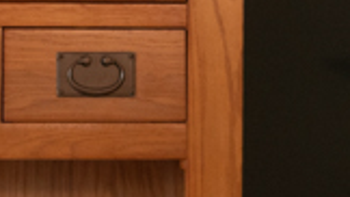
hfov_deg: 3.6
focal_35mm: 604
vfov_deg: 2.0
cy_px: 284
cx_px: 162
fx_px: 5604
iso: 1000
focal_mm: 78
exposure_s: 1/125
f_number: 4.5
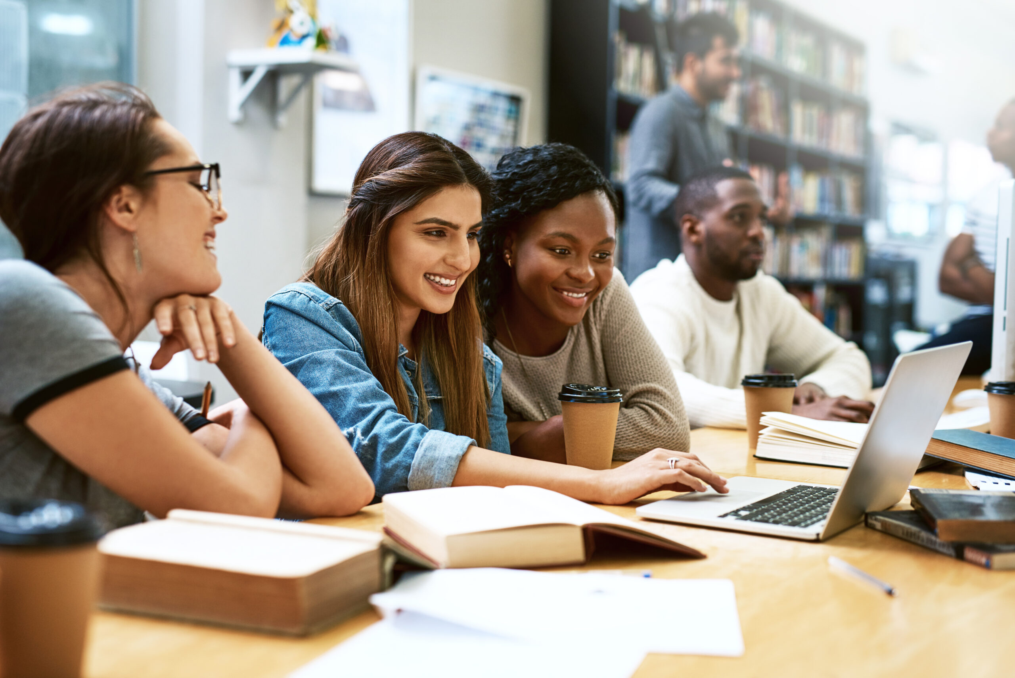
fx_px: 1410
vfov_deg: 27.0
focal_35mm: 50
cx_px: 508
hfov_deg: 39.6
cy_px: 339
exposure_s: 1/200
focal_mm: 50
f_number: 2.2
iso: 400
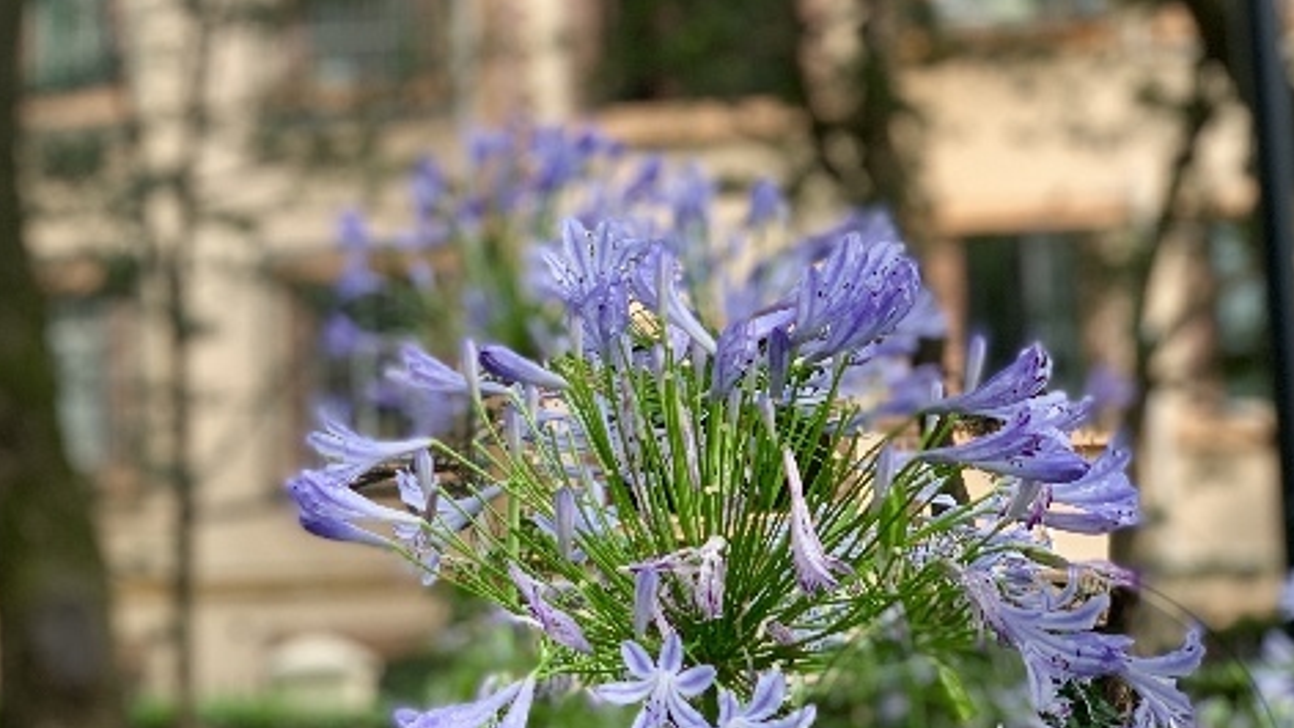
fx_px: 3054
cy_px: 359
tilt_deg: +11.3
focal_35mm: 89
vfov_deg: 13.6
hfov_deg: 23.7
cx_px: 321
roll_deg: +1.7
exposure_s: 1/122
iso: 50
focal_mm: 6
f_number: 2.4
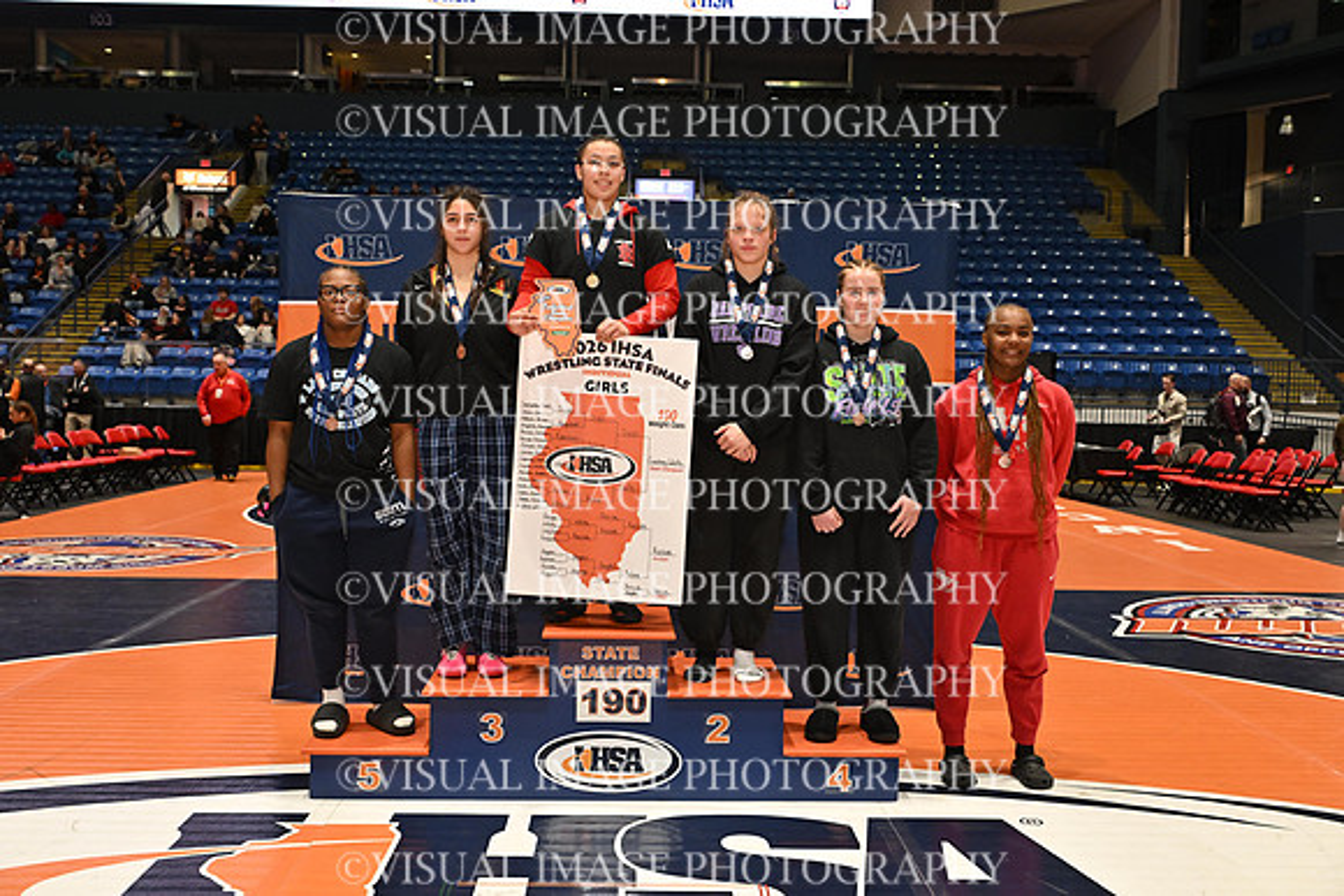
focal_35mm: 35
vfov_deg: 37.9
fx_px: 1307
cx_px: 672
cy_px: 448
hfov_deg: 54.4
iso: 1600
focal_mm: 35
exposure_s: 1/160
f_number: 5.6
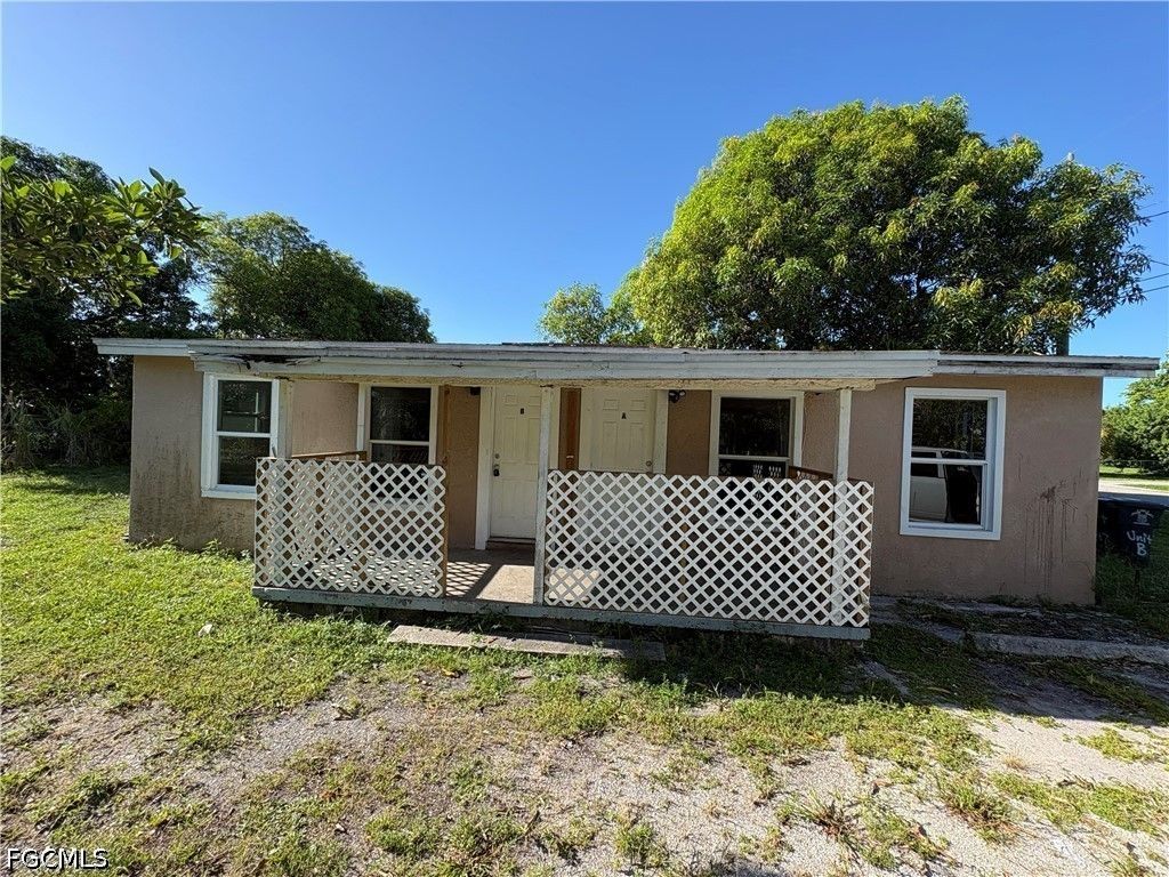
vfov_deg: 85.7
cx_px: 584
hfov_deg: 102.1
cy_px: 438
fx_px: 473
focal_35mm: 14
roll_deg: -1.5
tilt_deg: -1.5
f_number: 2.2
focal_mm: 2.22
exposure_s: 1/646
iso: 50
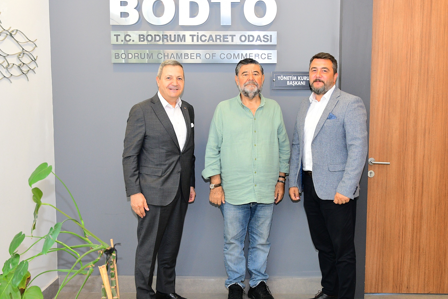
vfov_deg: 31.9
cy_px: 147
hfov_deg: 46.3
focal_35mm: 42
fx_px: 523
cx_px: 256
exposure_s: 1/125
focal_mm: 22
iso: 1250
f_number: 3.5
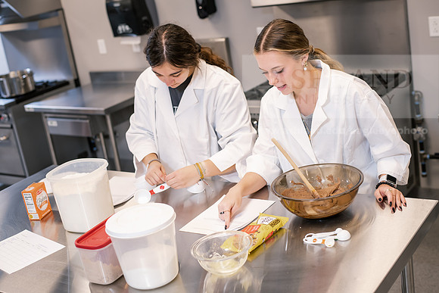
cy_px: 146
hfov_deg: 39.6
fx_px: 610
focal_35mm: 50
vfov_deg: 27.0
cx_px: 220
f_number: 3.2
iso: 640
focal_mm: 50
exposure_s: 1/200
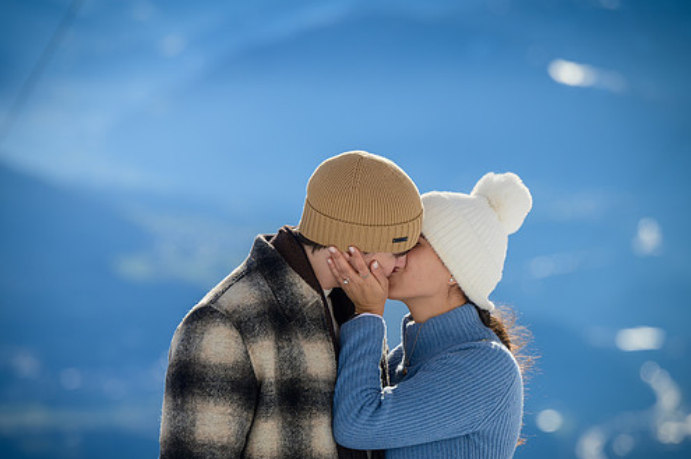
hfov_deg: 12.1
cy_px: 254
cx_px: 349
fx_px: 3260
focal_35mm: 170
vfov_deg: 8.1
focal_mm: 145
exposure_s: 1/2000
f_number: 3.5
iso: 100
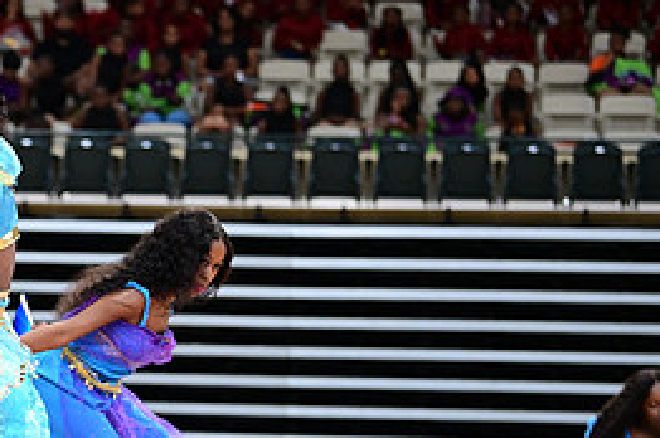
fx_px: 3735
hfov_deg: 10.0
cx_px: -58
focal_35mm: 204
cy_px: 483
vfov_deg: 6.7
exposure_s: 1/1000
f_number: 3.2
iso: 6400
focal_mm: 92
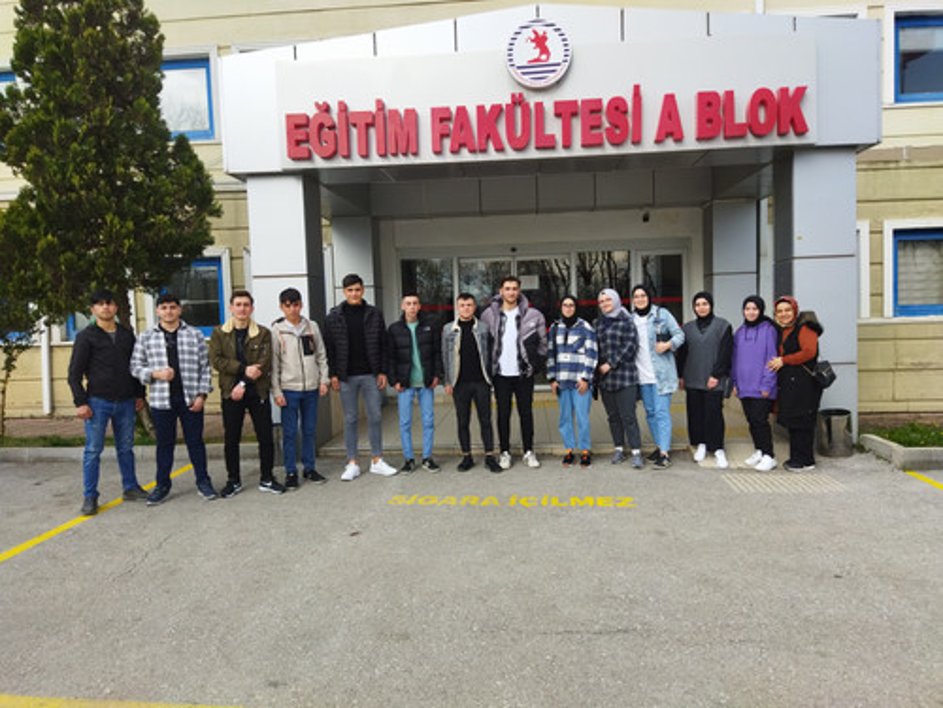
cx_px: 472
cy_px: 354
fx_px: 736
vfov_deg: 51.4
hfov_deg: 65.3
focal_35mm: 27
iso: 100
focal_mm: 4.71
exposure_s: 1/927
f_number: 1.79
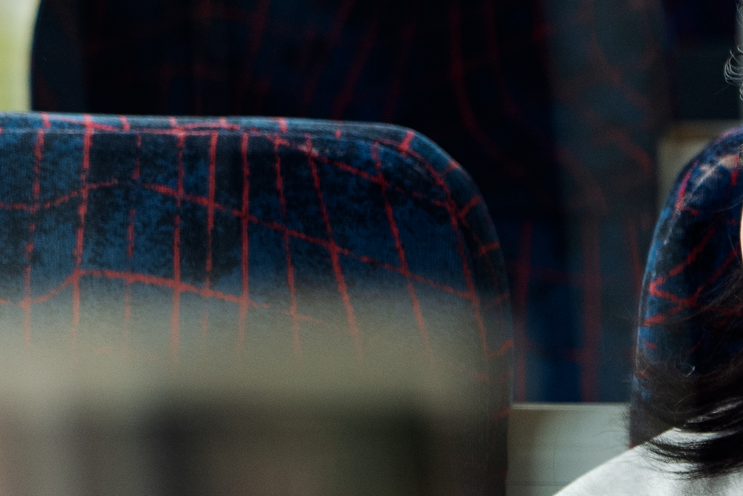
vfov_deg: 5.9
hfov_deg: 8.6
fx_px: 4769
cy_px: 494
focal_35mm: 231
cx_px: 1338
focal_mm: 50
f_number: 1.8
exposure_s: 1/500
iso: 400
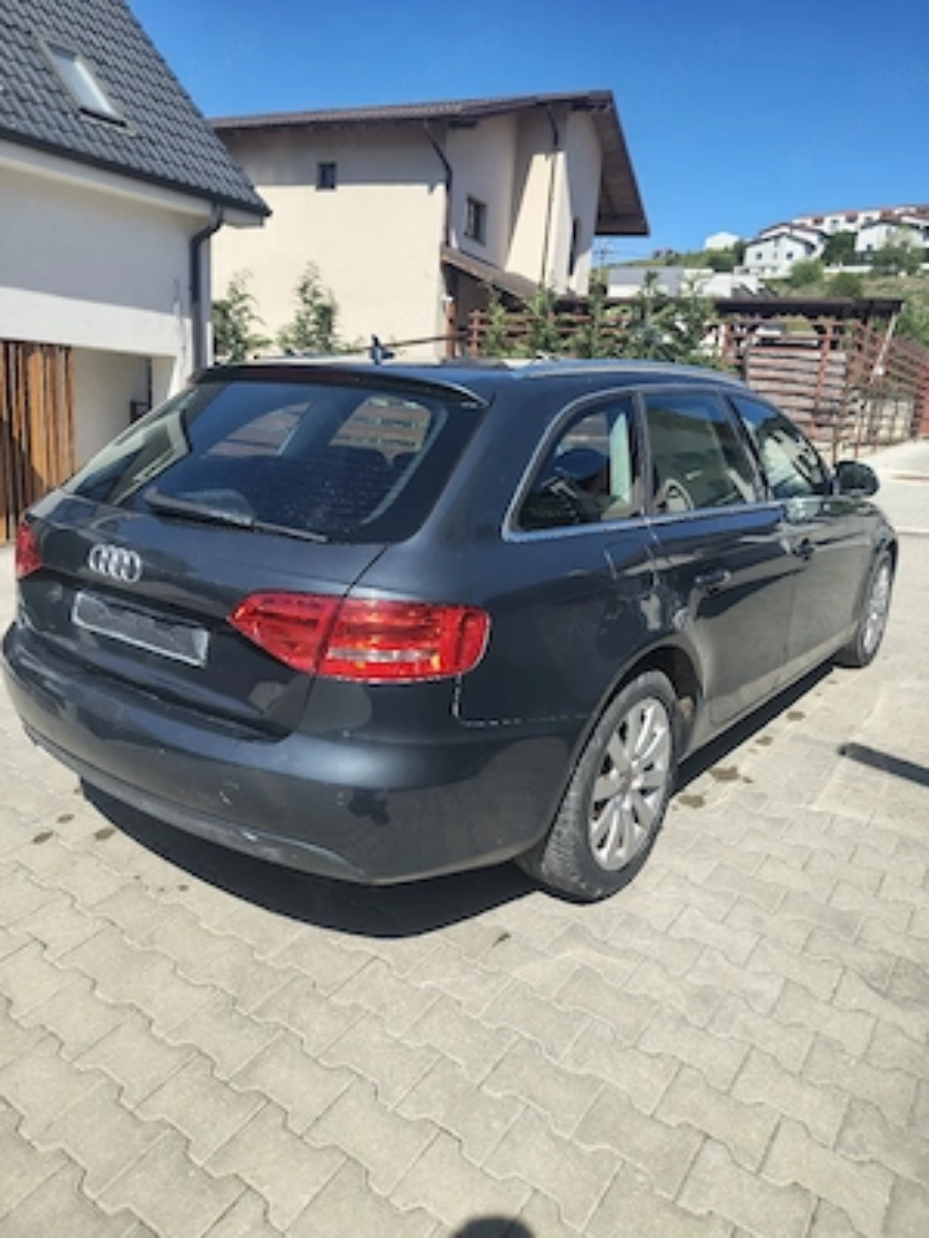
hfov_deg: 56.8
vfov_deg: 71.6
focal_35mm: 24
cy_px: 619
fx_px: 859
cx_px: 464
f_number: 1.8
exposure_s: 1/1429
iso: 101
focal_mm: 5.56
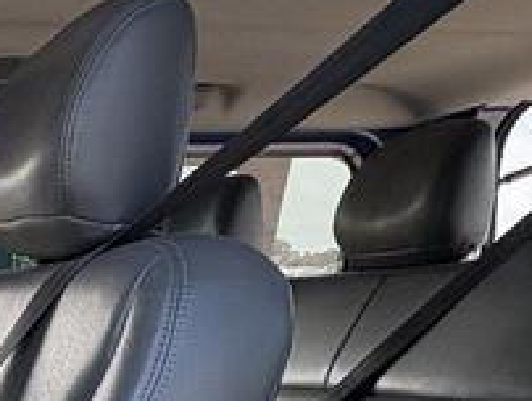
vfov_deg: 20.3
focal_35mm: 62
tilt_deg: -13.0
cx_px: -203
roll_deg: +2.1
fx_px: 954
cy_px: 602
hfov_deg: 25.6
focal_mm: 2.22
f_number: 2.2
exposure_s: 1/467
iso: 64
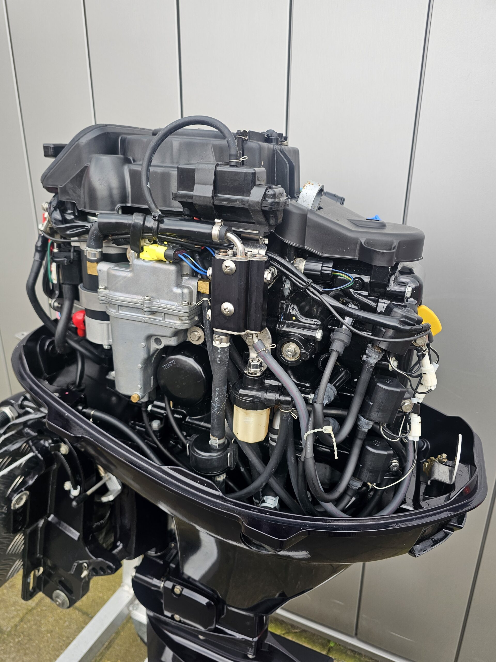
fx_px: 439
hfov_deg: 58.9
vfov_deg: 73.9
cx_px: 248
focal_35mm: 23
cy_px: 331
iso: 40
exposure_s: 1/190
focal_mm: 6.3
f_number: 1.7
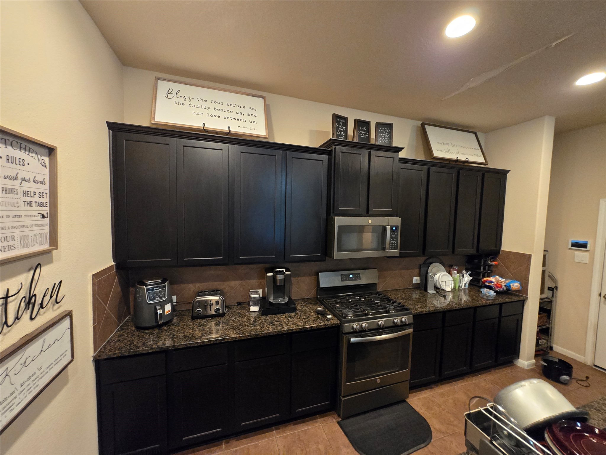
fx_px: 228
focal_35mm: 13
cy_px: 228
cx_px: 303
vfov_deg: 89.9
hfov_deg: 106.2
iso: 800
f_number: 2.2
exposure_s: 1/60
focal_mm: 1.7
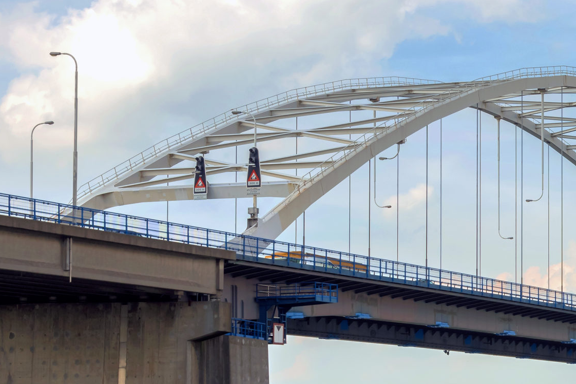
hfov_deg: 19.0
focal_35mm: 105
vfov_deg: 12.9
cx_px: 548
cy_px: 393
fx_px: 1680
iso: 200
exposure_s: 1/400
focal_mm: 46
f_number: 10
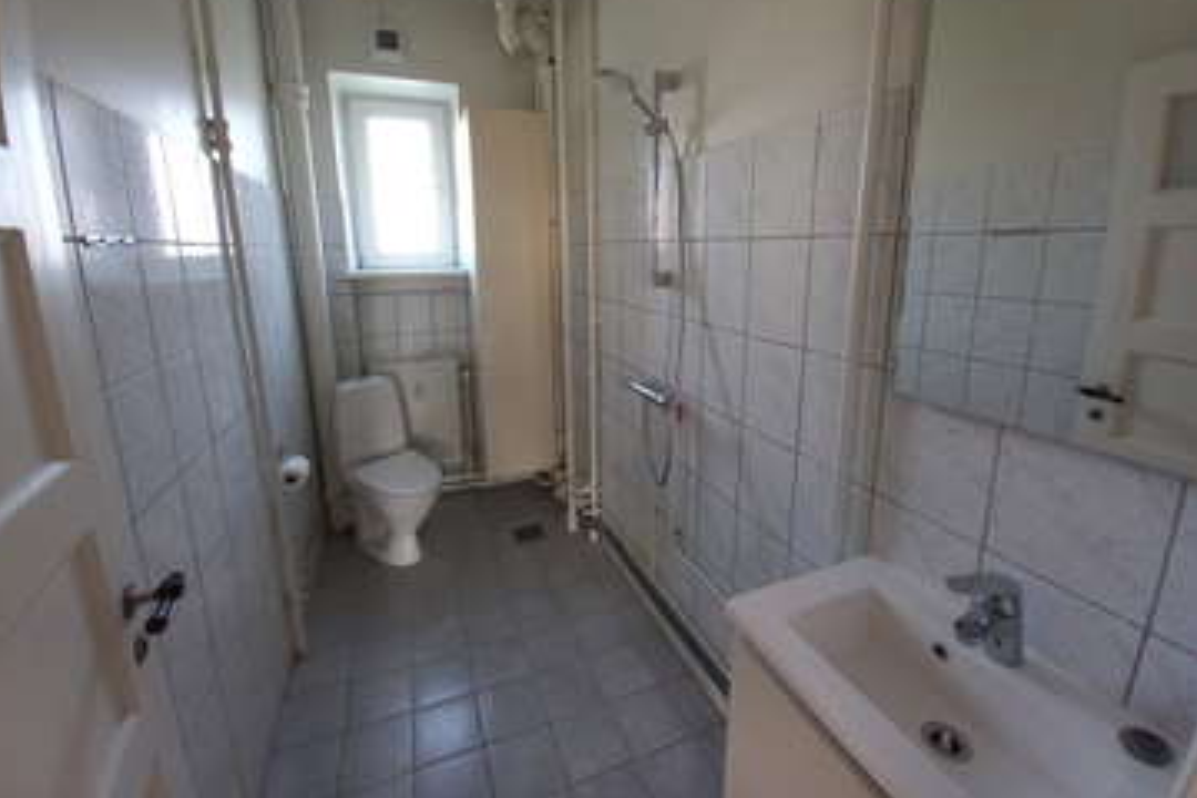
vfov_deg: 80.6
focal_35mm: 14
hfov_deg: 104.2
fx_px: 465
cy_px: 336
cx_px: 584
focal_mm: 1.42
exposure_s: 1/33.3
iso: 160
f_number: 2.2
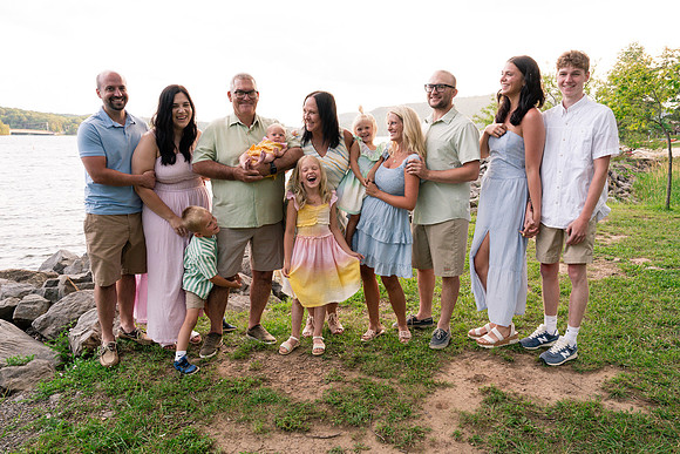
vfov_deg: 51.0
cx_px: 348
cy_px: 227
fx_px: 475
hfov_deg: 71.1
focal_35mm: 25
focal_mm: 24
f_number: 5.6
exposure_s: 1/200
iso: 800
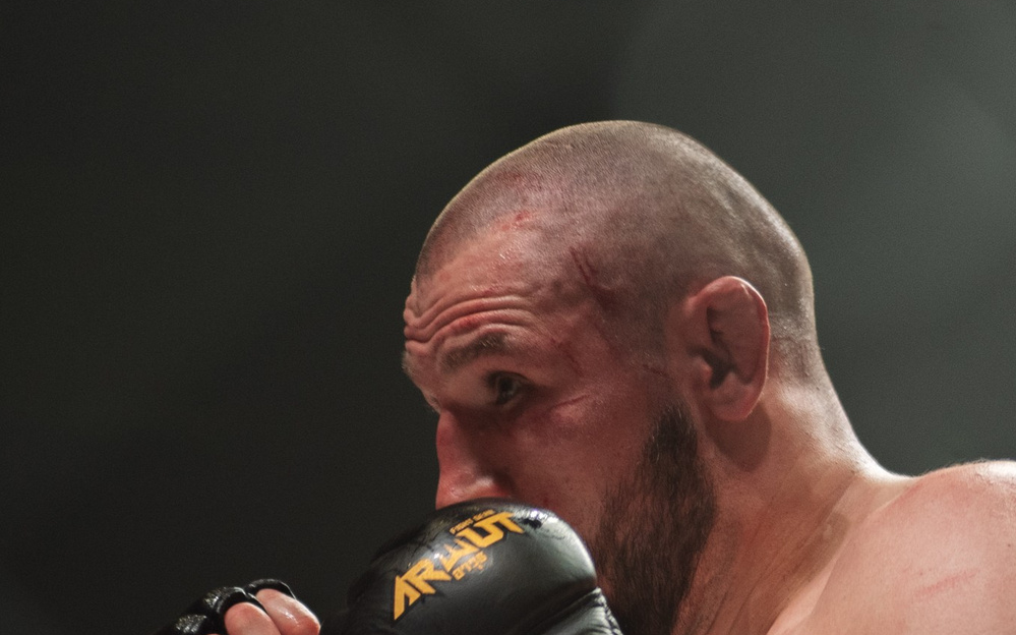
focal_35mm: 209
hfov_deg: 10.0
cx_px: 602
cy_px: 691
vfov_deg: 6.3
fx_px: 5786
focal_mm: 80
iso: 560
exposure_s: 1/320
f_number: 4
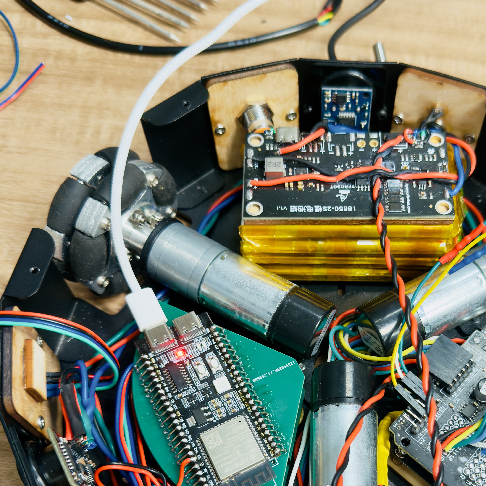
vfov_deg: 39.2
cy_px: 349
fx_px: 667
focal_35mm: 42
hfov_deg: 39.3
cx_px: 343
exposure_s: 1/60
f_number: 1.78
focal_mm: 6.76
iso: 160
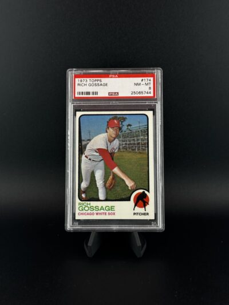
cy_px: 152
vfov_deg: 39.6
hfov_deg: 30.3
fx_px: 423
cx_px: 114
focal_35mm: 48
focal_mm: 6.86
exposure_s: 1/1227
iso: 64
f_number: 1.78
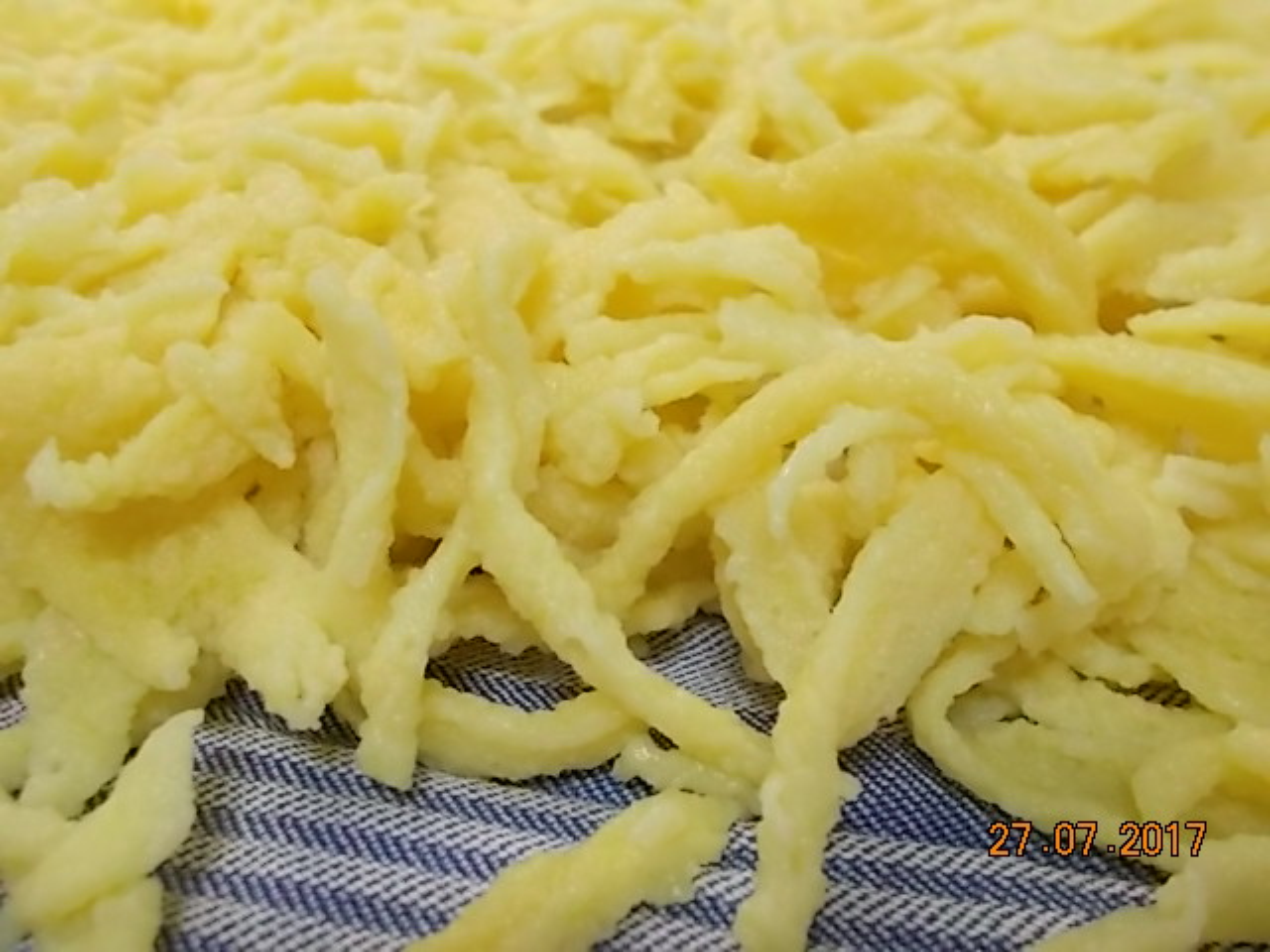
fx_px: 1101
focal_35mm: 30
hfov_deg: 60.0
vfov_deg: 46.8
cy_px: 476
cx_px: 635
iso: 200
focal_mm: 5.3
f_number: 3.4
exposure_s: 1/15
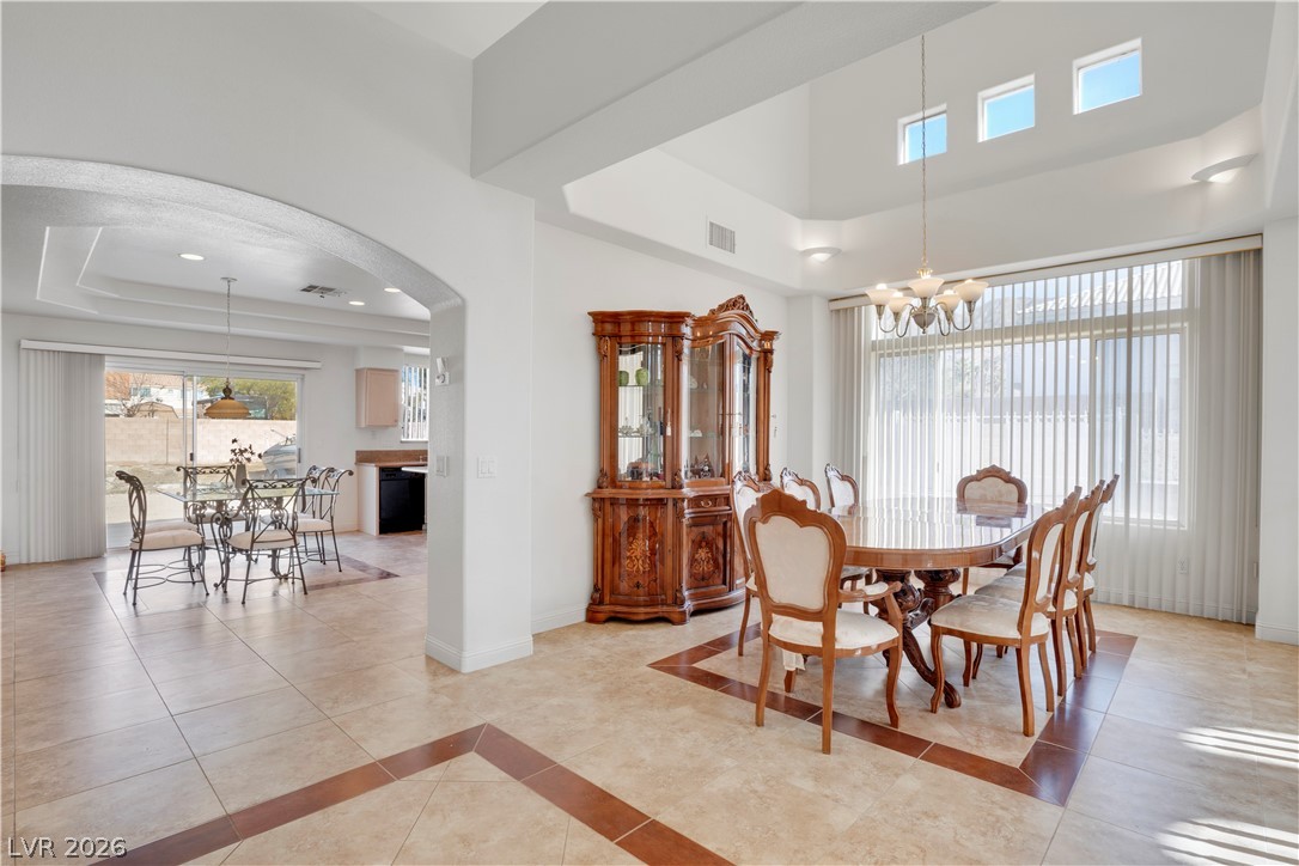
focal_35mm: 16
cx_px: 650
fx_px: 577
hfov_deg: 96.7
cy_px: 433
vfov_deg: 73.7
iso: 200
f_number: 10
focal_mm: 16
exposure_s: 1/13
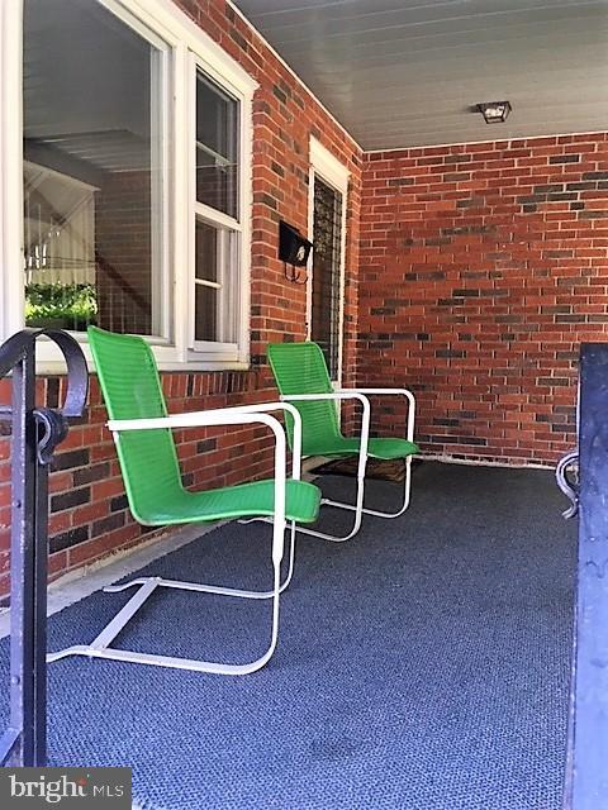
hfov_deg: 48.2
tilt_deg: -6.2
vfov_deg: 61.7
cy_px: 405
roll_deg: -1.5
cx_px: 304
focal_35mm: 29
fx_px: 679
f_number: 2.2
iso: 40
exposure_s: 1/30
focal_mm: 4.15
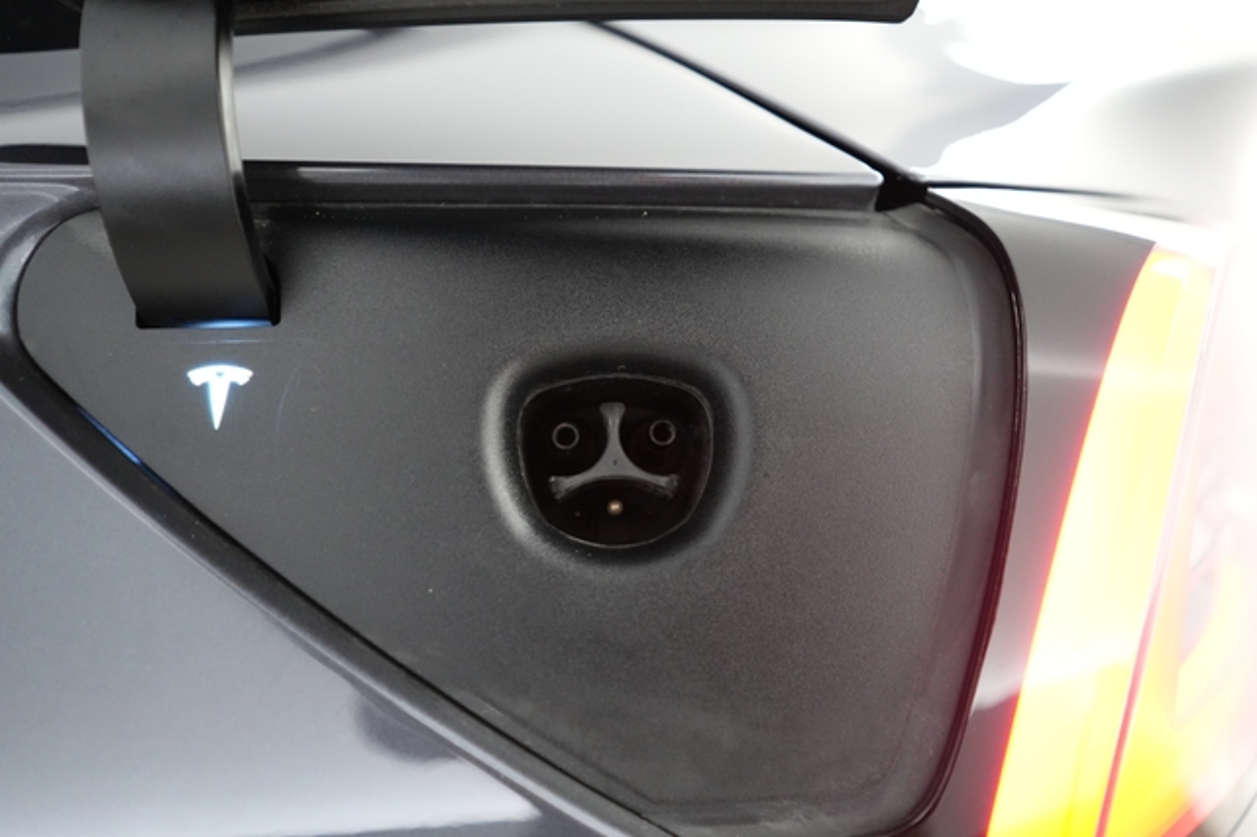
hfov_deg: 69.4
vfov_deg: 49.5
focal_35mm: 26
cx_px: 628
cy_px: 418
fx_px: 907
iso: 6400
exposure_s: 1/160
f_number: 2.8
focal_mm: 26
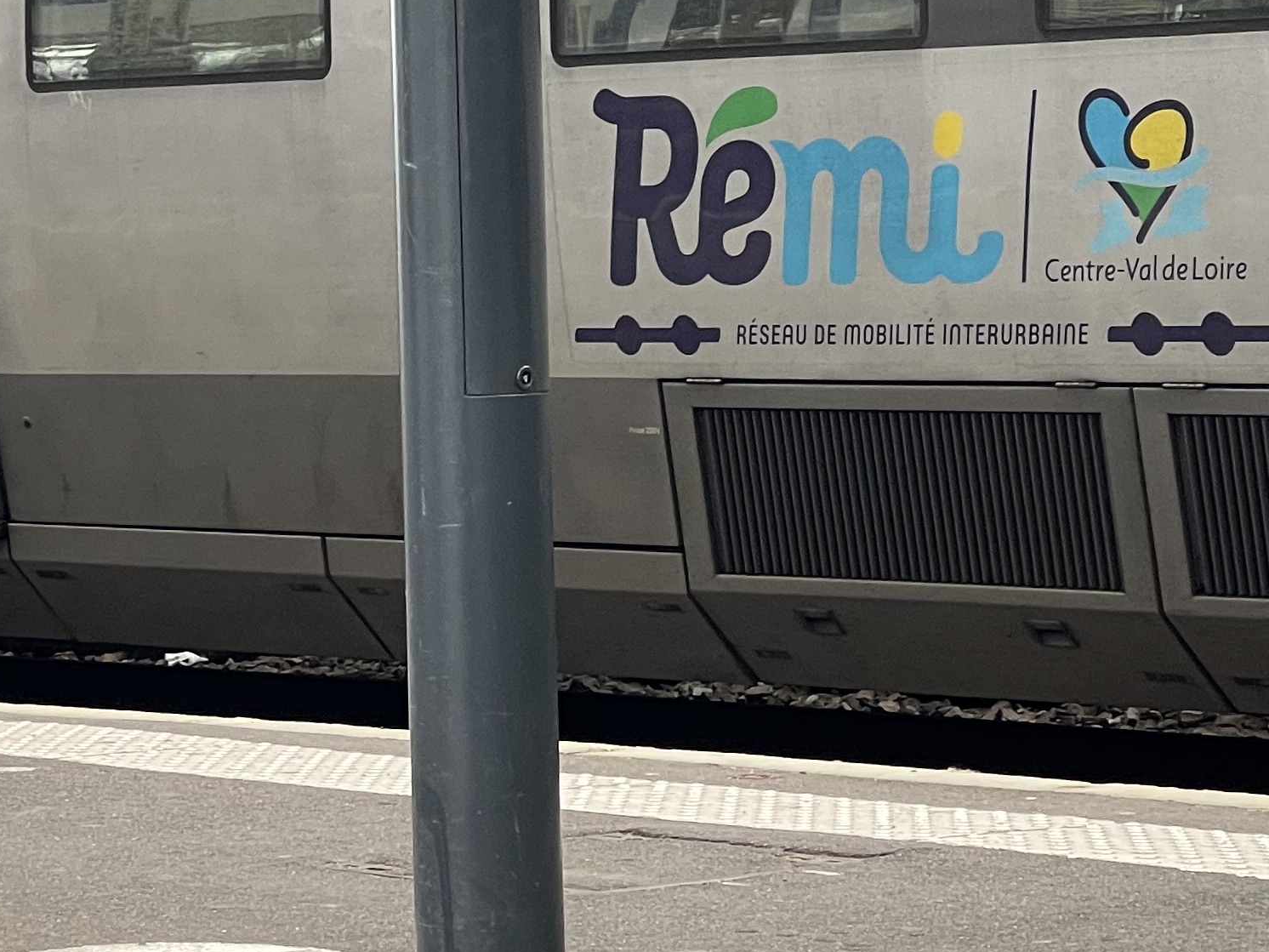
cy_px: 160
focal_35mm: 173
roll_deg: +0.9
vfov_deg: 8.6
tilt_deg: -1.4
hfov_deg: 11.3
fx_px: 6342
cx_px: 85
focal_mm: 7.5
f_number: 2.2
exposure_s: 1/99
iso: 64
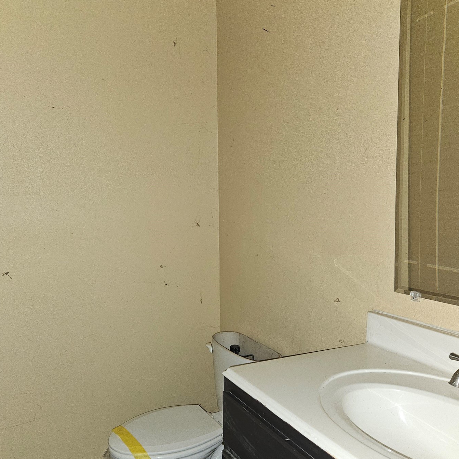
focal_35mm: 31
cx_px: 205
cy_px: 238
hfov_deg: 52.4
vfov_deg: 52.5
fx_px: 465
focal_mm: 5.4
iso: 125
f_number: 1.8
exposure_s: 1/10.9
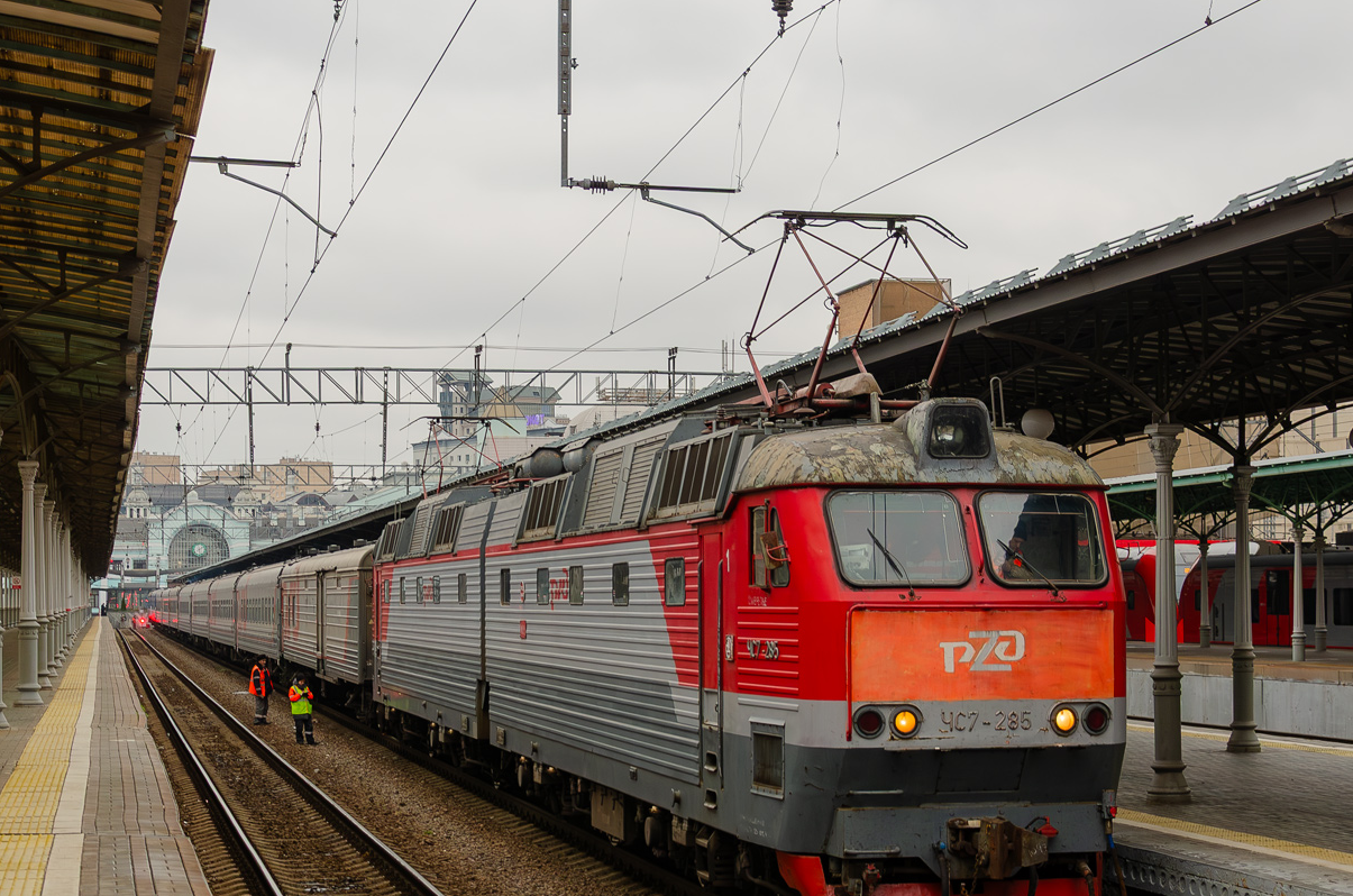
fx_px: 2100
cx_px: 767
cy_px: 499
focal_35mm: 56
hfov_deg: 35.7
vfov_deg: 24.1
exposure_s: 1/100
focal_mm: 30
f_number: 5
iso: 125
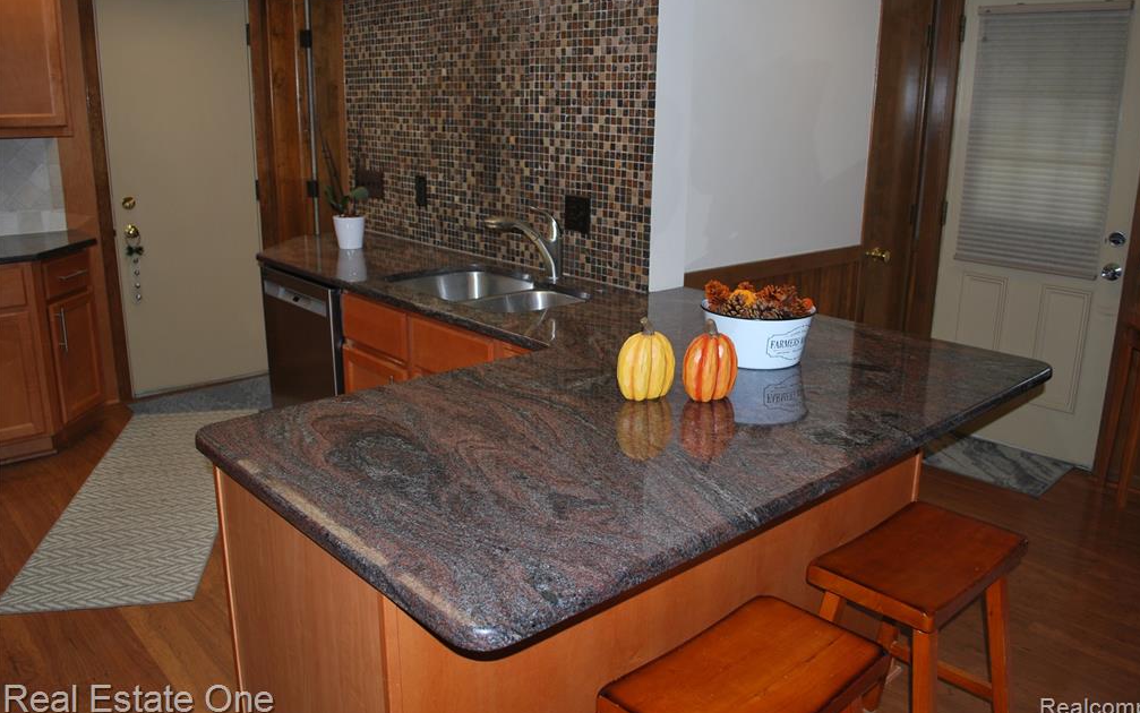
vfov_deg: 44.6
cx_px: 575
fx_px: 870
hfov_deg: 66.5
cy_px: 338
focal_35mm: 28
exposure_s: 1/60
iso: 200
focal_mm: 18
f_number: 3.5
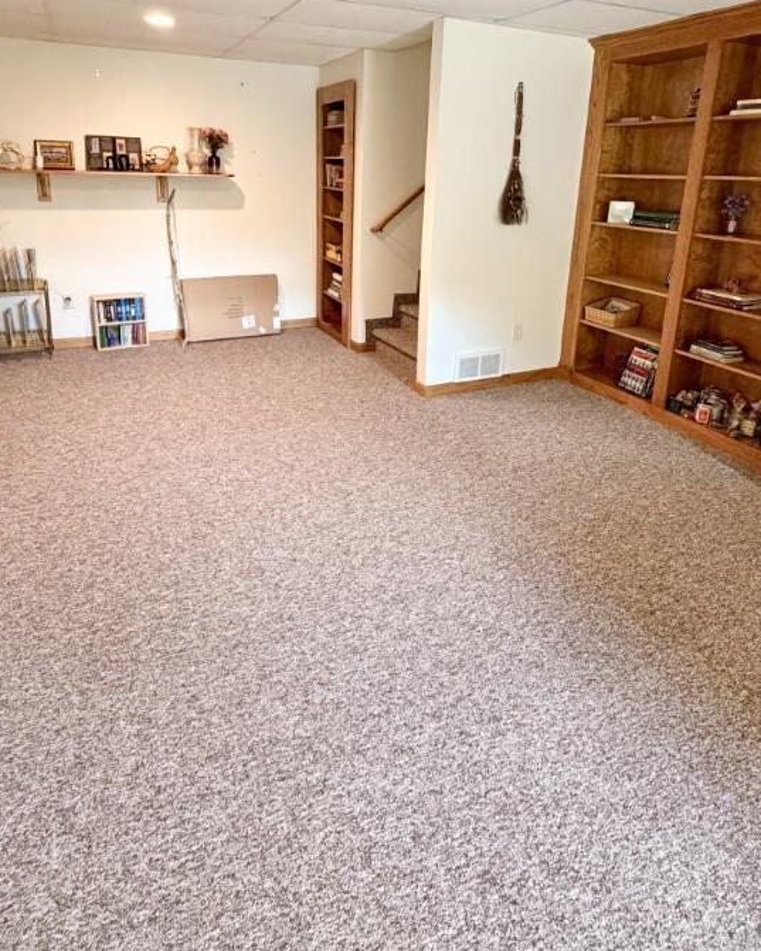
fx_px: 619
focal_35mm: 22
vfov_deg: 73.3
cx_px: 360
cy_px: 336
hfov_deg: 63.1
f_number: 2.2
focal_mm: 2.22
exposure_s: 1/60
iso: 640
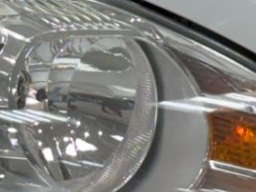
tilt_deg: -18.4
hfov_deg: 5.6
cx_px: 143
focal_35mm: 356
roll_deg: +0.1
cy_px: 140
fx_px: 2632
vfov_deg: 4.2
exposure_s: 1/120
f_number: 1.78
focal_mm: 6.76
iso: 125
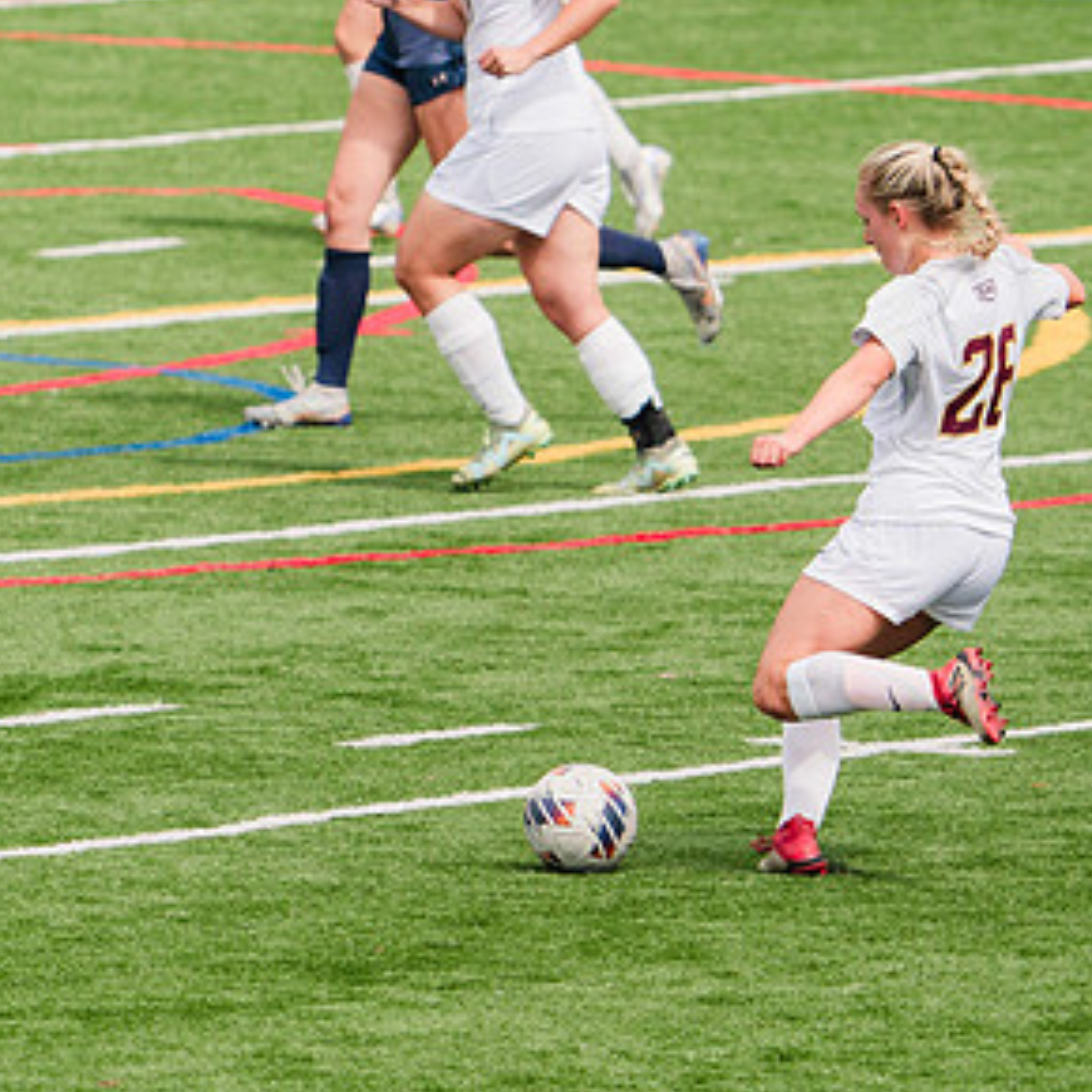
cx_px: 514
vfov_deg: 2.3
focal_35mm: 754
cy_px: 506
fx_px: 26911
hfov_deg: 2.3
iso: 400
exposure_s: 1/1600
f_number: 6.3
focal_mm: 359
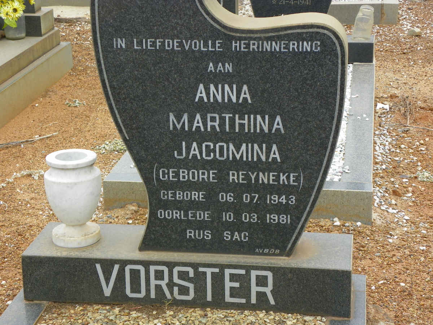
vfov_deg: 18.4
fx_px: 1001
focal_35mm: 80
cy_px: 162
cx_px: 216
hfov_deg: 24.4
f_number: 4
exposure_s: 1/160
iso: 64
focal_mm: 14.2
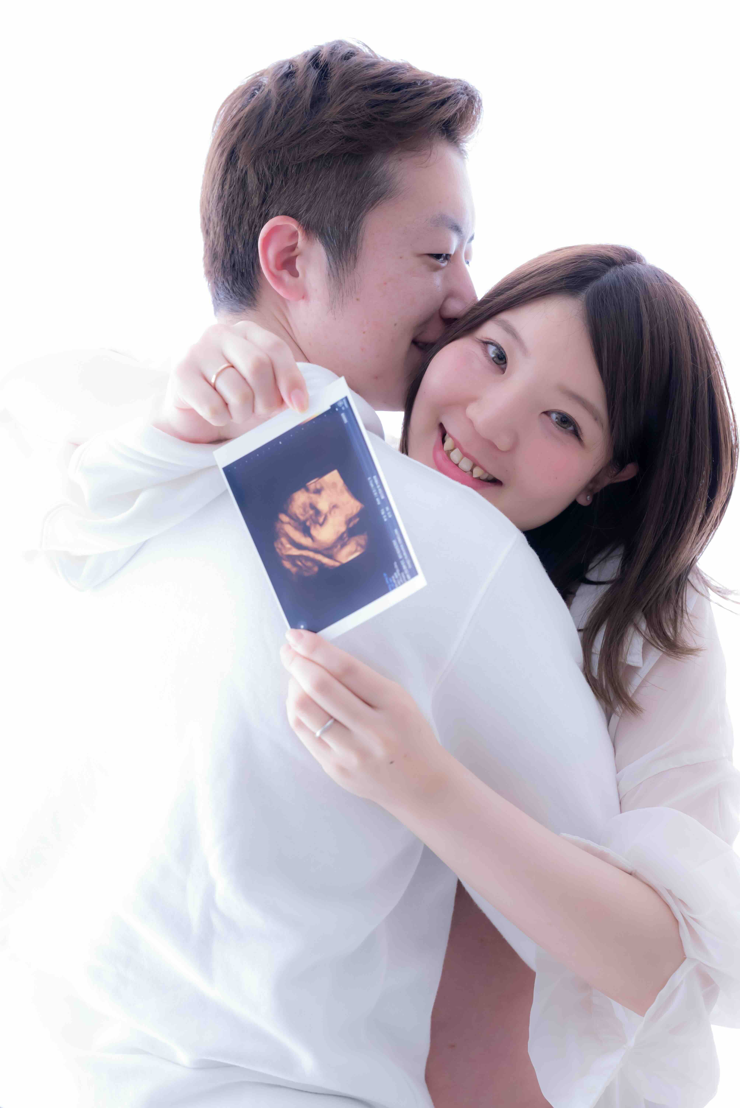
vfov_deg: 39.6
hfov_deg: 27.0
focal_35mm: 50
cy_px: 554
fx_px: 1540
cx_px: 370
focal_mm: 50
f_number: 4.5
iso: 2000
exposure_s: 1/100
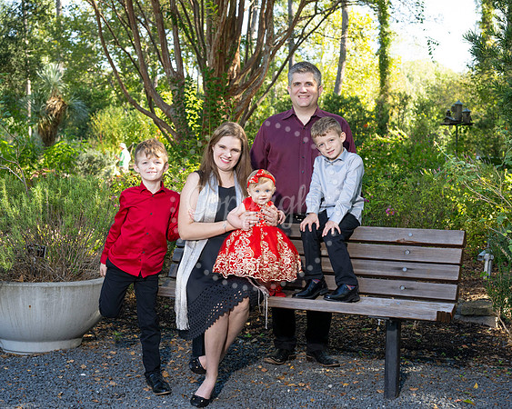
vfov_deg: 26.0
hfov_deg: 32.2
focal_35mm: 59
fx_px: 887
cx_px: 245
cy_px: 204
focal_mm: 52
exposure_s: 1/200
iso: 320
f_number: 5.6
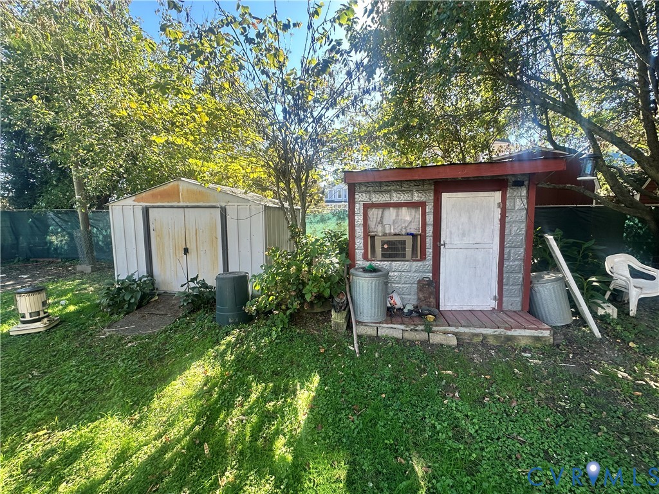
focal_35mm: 14
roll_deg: +0.0
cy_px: 247
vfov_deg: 85.7
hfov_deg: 102.1
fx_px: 267
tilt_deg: -7.4
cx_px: 330
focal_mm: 2.22
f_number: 2.2
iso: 40
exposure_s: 1/177
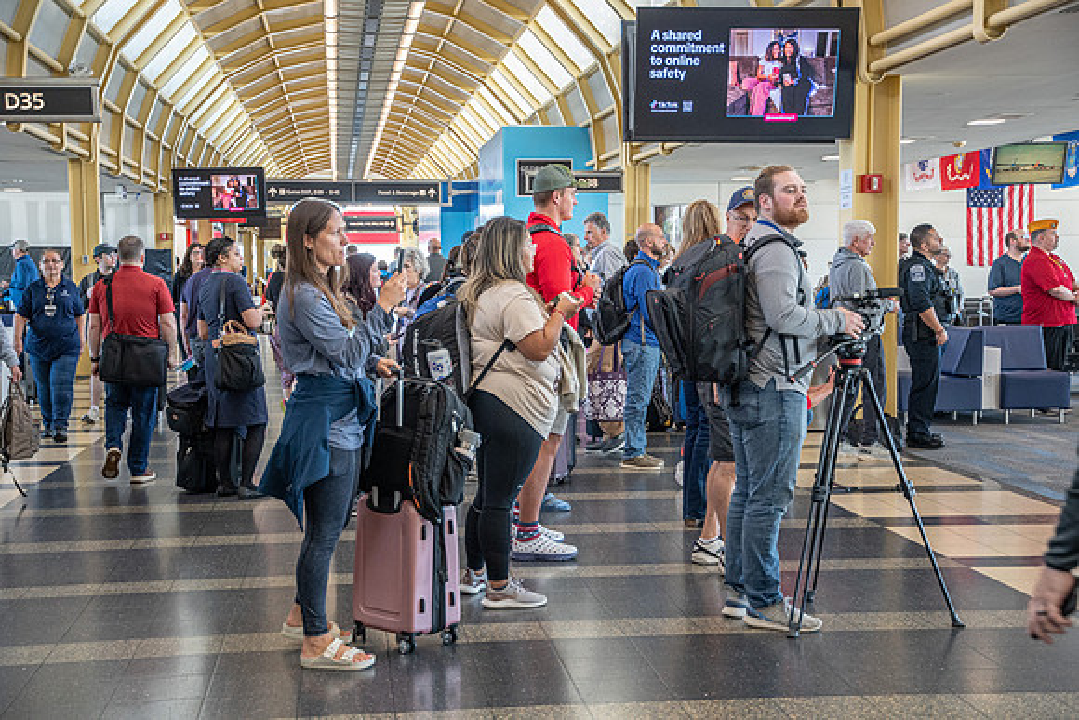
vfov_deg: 25.8
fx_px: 1574
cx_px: 540
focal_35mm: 52
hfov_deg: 37.8
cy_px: 360
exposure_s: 1/125
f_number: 3.3
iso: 900
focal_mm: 35
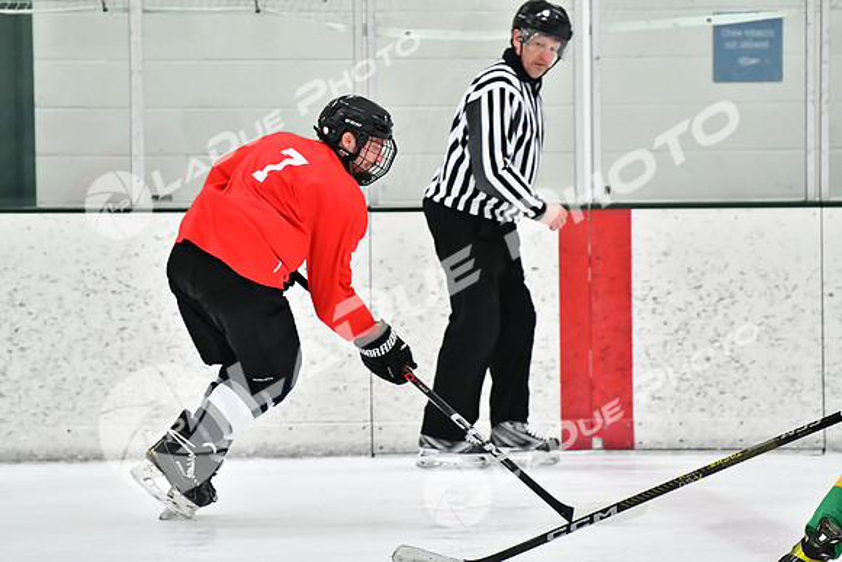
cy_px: 281
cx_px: 421
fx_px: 6492
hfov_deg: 7.4
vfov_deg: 5.0
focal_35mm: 278
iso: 6400
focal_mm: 185
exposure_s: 1/1600
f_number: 2.8
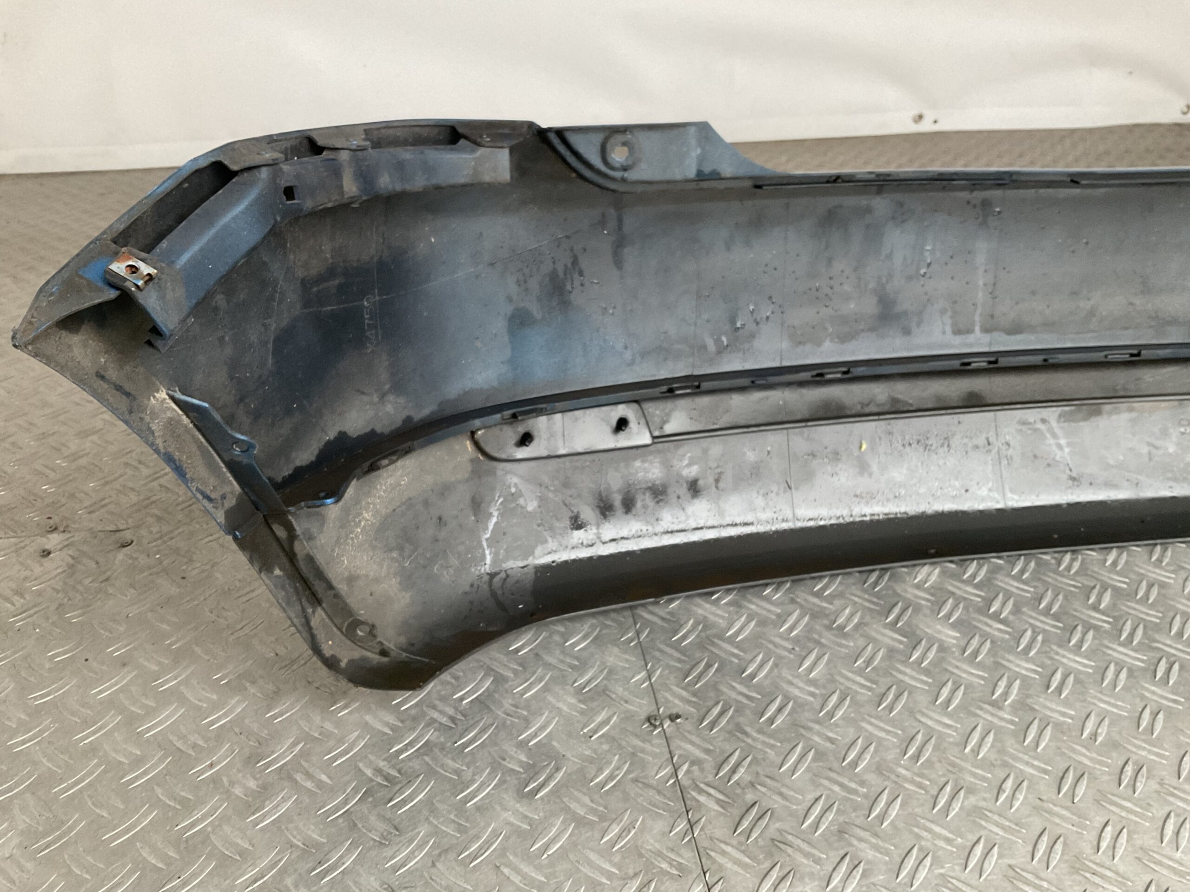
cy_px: 446
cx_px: 595
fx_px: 997
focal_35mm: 29
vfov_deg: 48.2
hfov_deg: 61.7
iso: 160
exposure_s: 1/50
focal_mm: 3
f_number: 1.8
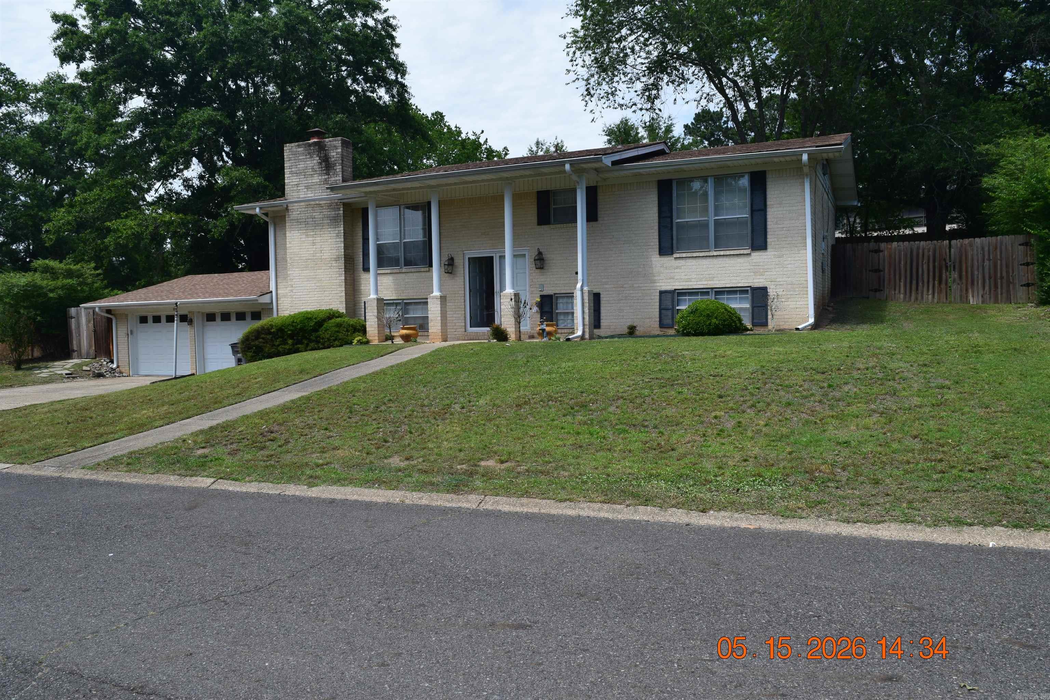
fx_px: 788
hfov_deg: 67.4
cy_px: 350
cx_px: 525
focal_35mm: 27
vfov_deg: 47.9
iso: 360
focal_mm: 18
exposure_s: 1/500
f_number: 11
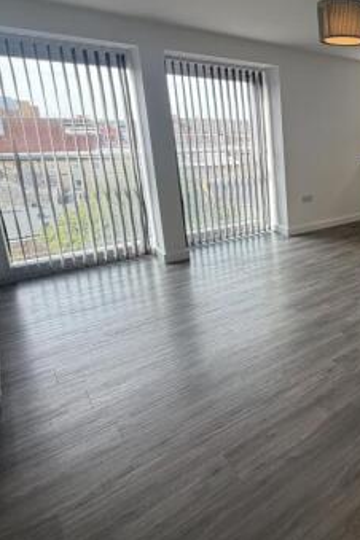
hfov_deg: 39.8
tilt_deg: -12.5
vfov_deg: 70.5
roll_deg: -0.6
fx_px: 375
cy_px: 208
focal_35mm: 25
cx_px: 412
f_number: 2.2
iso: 64
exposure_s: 1/121
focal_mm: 2.22
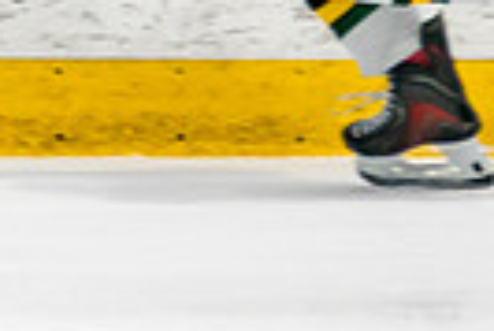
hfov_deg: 1.6
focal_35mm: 1327
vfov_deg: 1.0
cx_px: -265
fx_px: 18229
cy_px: -110
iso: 800
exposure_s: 1/640
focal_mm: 175
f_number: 2.8
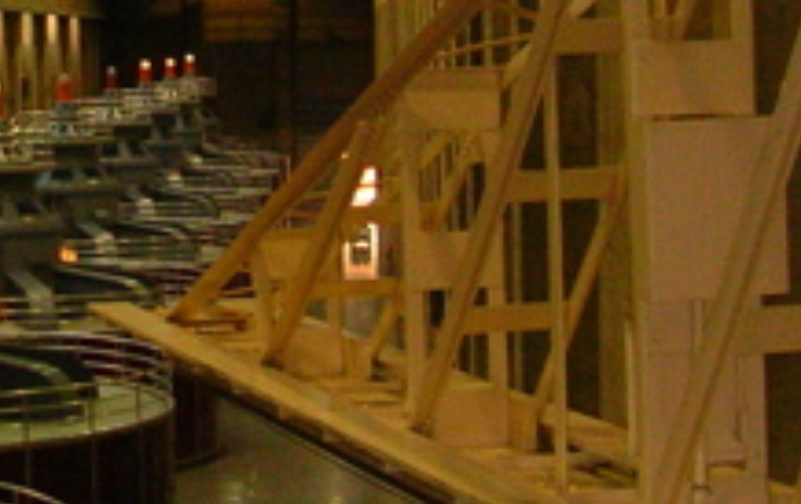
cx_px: 110
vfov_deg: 11.0
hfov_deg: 17.4
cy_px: -29
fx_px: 2580
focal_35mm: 118
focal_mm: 5.8
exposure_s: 1/60.1
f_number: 2.8
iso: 200
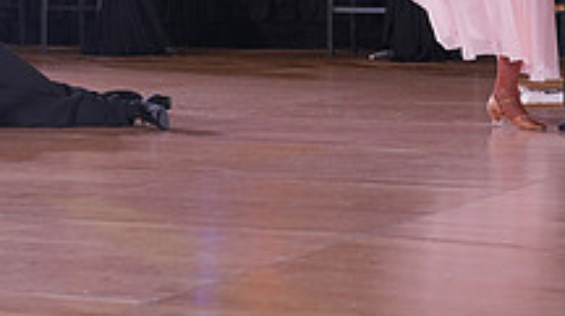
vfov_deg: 8.4
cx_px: 340
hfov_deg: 15.2
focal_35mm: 141
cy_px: -103
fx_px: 2110
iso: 1600
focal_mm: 50
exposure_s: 1/400
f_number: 4
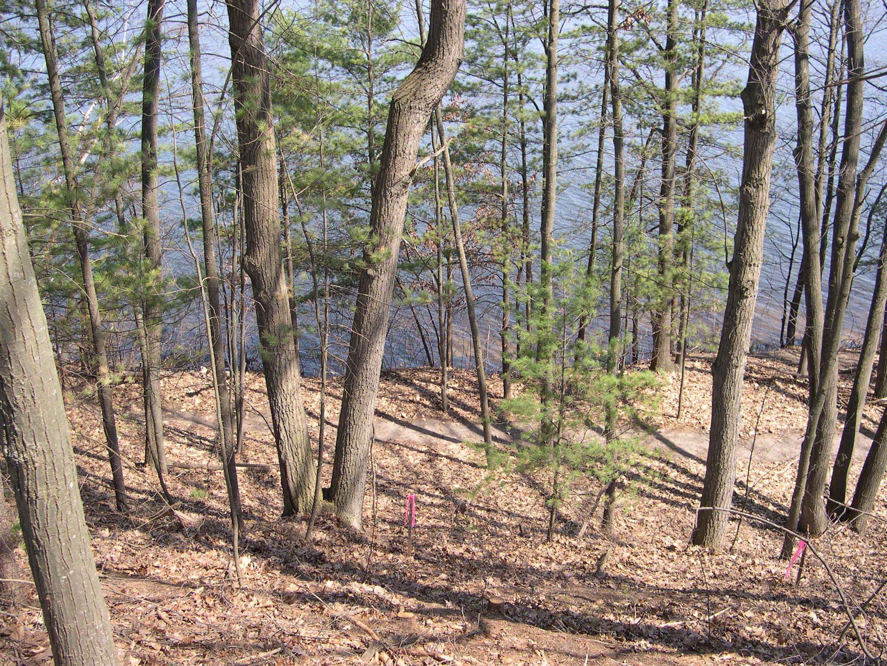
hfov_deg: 49.0
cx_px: 444
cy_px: 333
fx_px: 974
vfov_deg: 37.7
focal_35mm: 38
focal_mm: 8
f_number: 2.8
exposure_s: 1/407
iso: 100
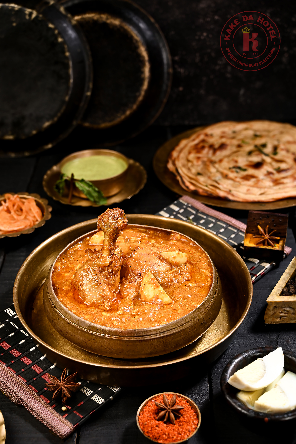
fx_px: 630
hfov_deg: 26.5
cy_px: 222
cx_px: 148
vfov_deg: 38.9
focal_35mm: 51
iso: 100
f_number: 5
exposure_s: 1/200
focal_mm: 51
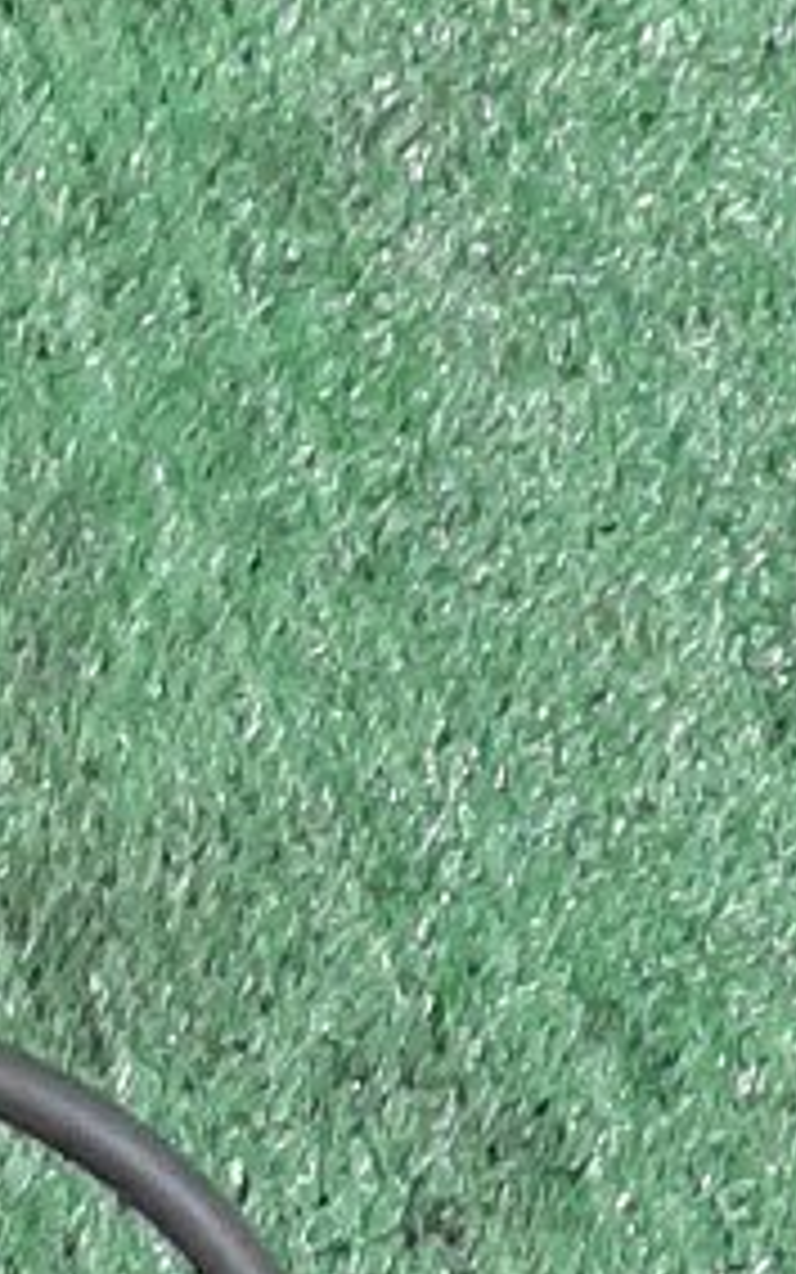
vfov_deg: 11.9
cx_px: -243
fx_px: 4857
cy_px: 3120
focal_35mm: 140
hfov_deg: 9.2
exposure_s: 1/50
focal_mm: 3.93
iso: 200
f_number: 1.7
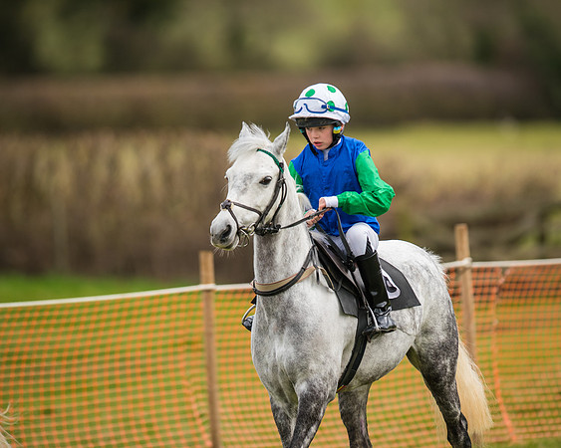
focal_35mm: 450
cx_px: 309
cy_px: 224
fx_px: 7471
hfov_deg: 4.3
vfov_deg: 3.4
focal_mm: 400
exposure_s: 1/1600
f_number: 4
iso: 400
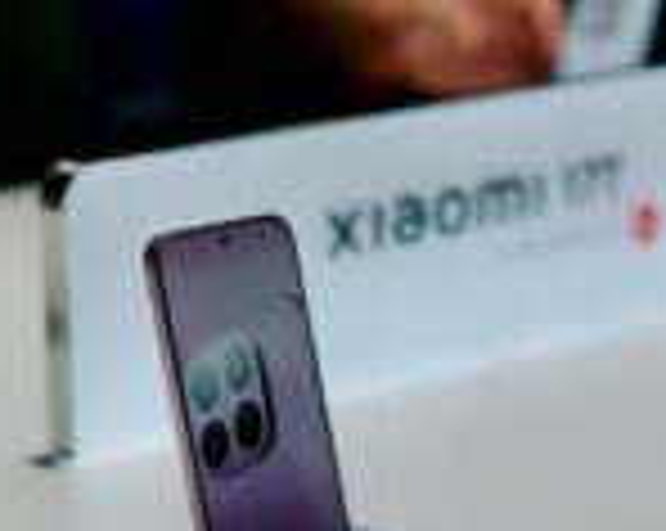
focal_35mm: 137
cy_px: 286
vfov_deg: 11.2
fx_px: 2697
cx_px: 441
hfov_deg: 14.1
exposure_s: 1/1000
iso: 160
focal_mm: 50
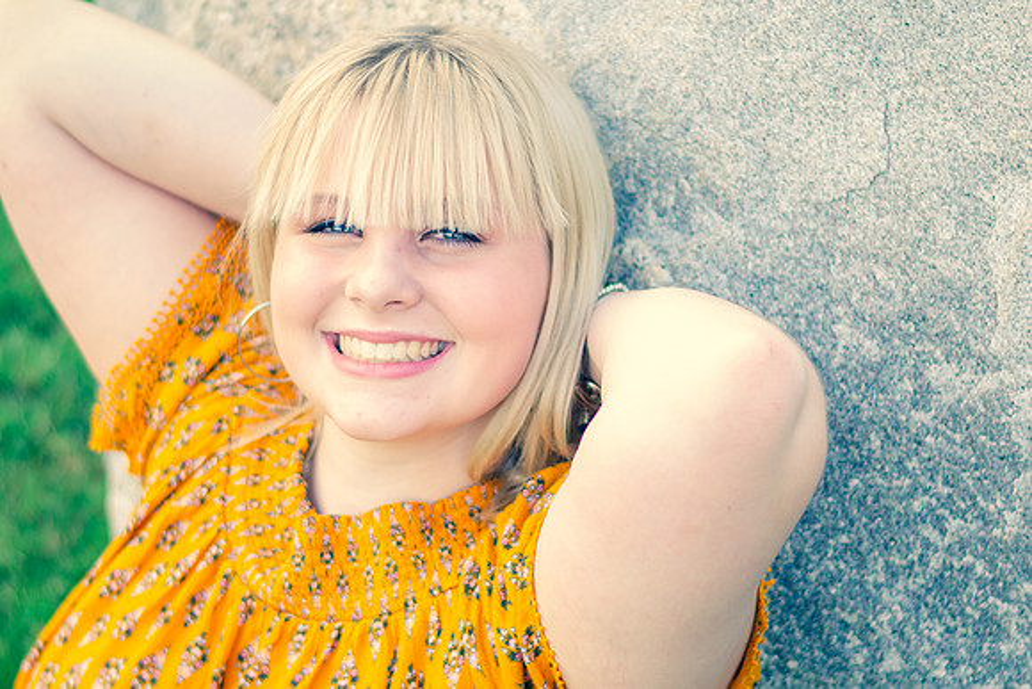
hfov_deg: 20.4
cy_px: 302
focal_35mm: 100
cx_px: 447
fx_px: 2865
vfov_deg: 13.7
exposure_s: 1/125
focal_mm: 50
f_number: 2
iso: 100
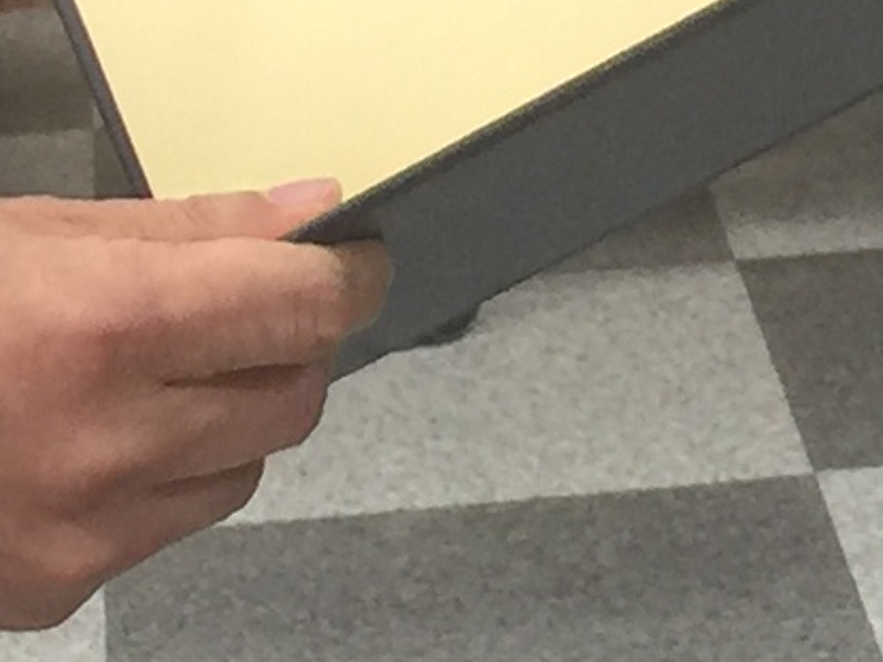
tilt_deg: -12.8
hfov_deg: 8.6
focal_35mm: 228
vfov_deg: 6.4
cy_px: -438
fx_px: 5814
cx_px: 1102
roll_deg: +1.3
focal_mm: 4.15
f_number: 2.2
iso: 32
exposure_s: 1/15
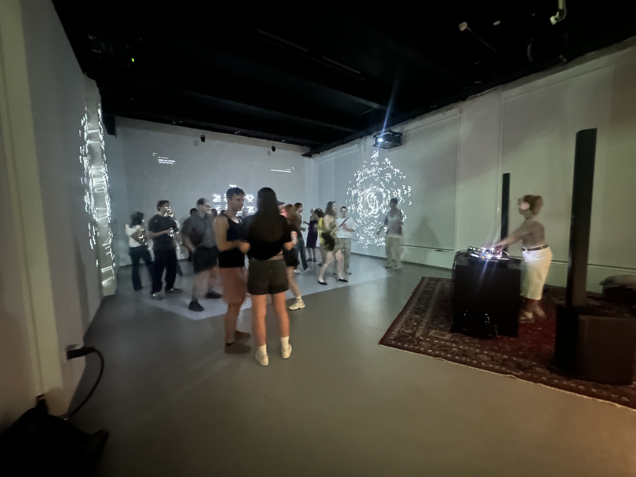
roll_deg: +1.8
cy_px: 238
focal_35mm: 14
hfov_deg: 102.1
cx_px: 318
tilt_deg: -4.2
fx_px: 257
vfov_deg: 85.7
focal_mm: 2.22
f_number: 2.2
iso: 3200
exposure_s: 1/8
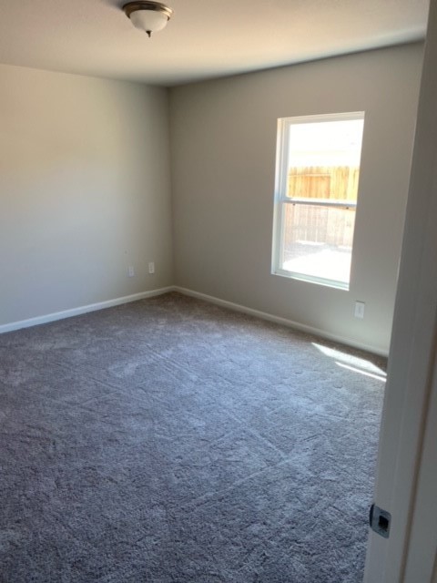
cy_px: 292
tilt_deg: -15.0
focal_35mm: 26
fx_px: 438
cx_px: 218
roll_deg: -0.1
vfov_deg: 67.3
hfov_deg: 53.1
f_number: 1.8
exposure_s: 1/120
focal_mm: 4.25
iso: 80
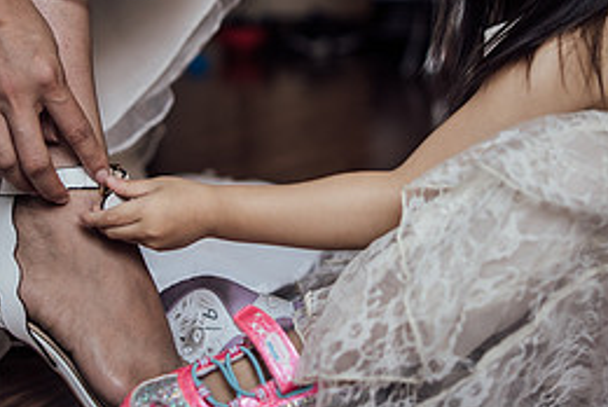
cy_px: 60
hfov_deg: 26.0
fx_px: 1319
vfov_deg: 17.3
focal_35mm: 78
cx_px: 281
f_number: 2
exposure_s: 1/200
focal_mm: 35
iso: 250
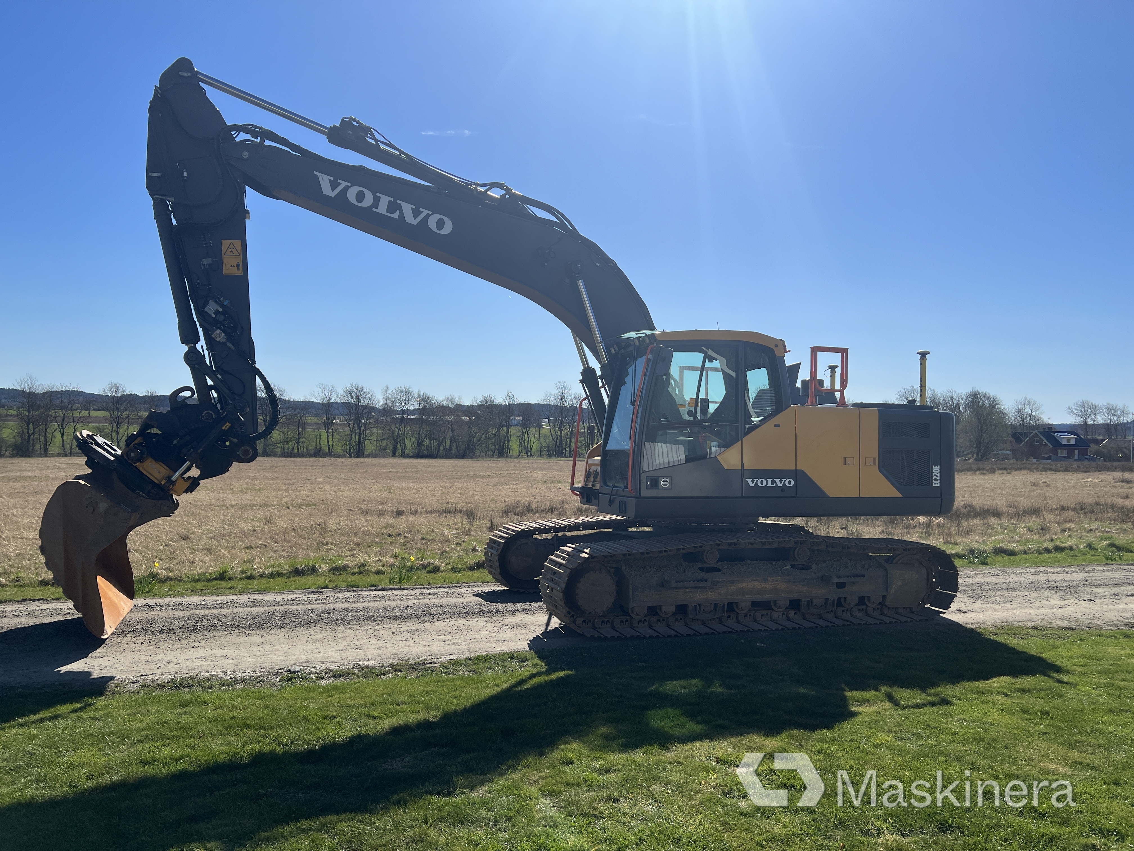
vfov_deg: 53.1
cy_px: 426
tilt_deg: -1.3
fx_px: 852
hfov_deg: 67.3
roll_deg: -1.5
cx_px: 567
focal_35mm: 26
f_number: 1.5
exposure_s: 1/8000
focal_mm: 5.7
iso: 50
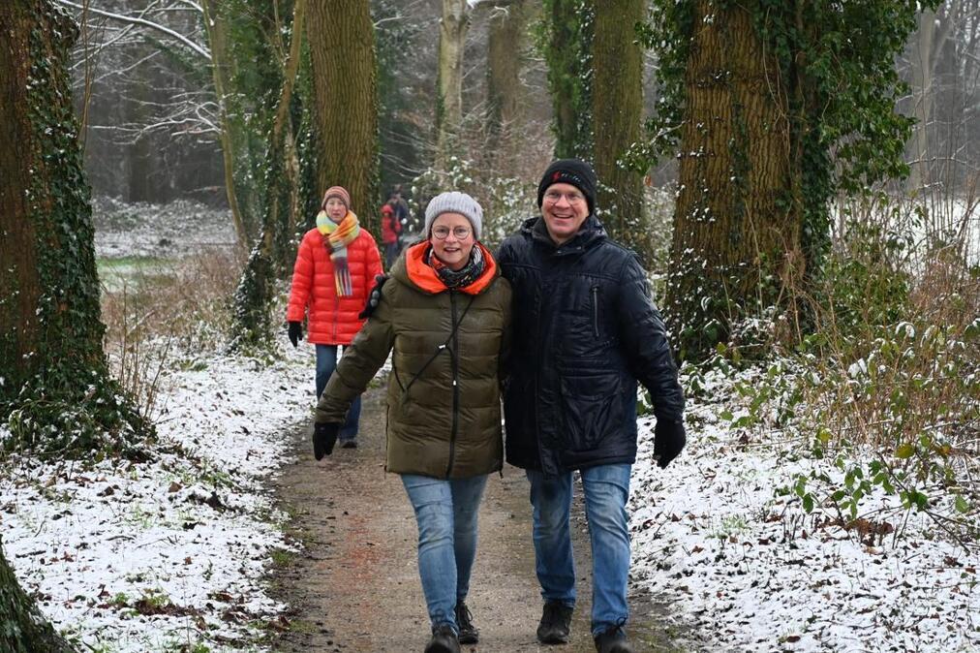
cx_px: 490
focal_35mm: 102
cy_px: 326
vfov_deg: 13.4
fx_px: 2776
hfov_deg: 20.0
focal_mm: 68
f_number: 5.3
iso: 720
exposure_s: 1/125
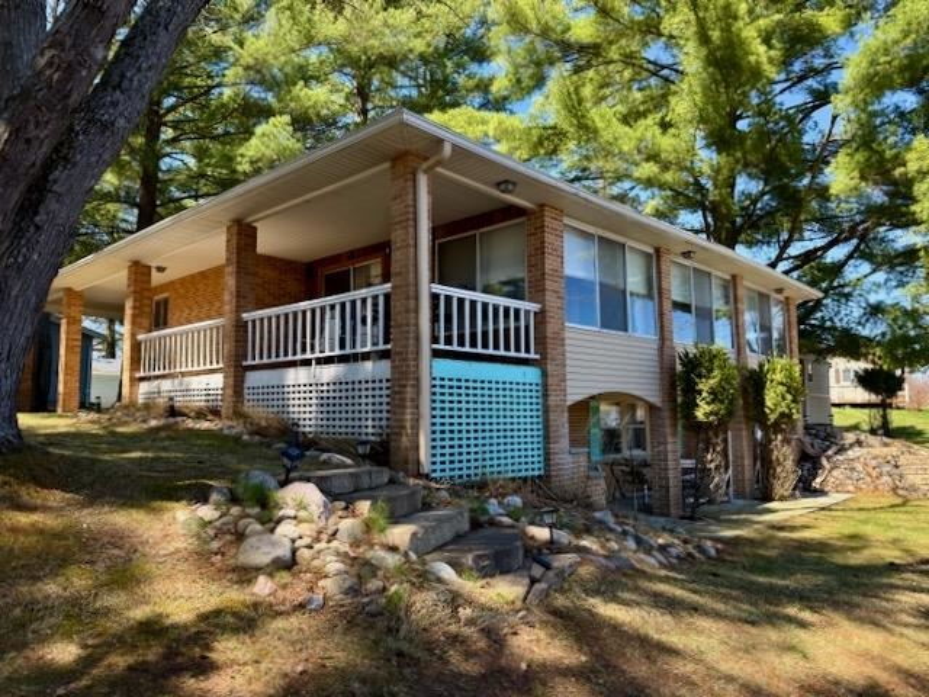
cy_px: 348
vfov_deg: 56.8
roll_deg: -0.8
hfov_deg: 71.6
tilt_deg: +5.6
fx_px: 644
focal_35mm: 24
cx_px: 464
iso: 100
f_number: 1.78
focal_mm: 6.76
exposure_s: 1/1060
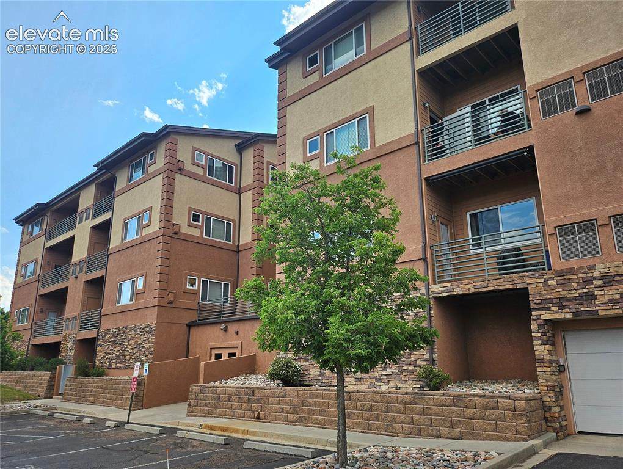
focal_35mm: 24
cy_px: 234
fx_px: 433
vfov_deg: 56.9
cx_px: 312
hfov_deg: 71.5
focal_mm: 5
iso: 50
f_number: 1.8
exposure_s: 1/2000
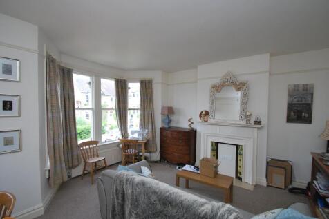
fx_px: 137
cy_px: 110
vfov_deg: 77.3
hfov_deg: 100.4
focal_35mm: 15
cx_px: 164
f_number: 5
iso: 200
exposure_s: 1/100
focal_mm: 10
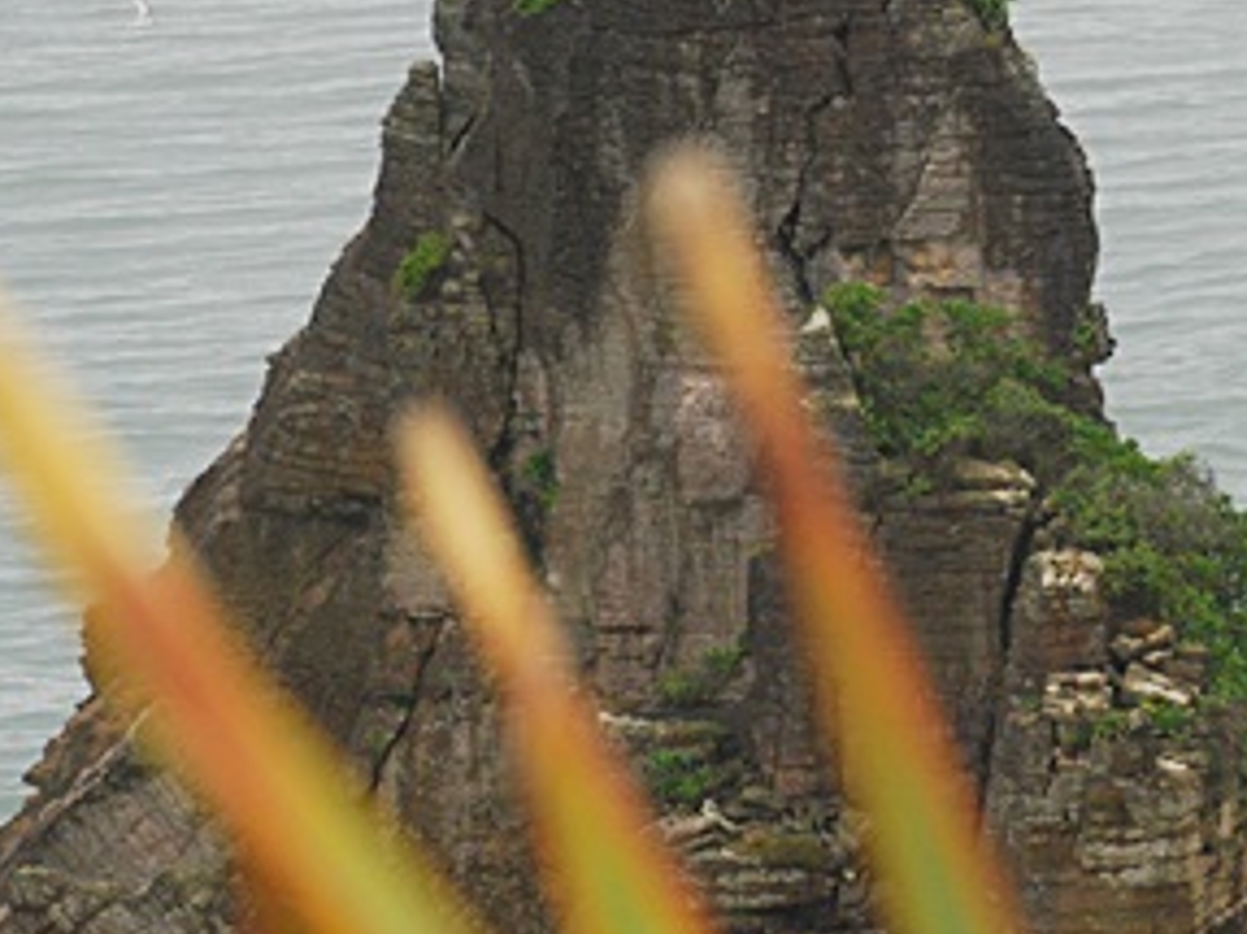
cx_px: 1195
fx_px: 10887
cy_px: 378
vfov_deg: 4.9
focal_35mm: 302
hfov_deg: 6.5
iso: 400
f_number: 5.6
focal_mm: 75
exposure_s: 1/320
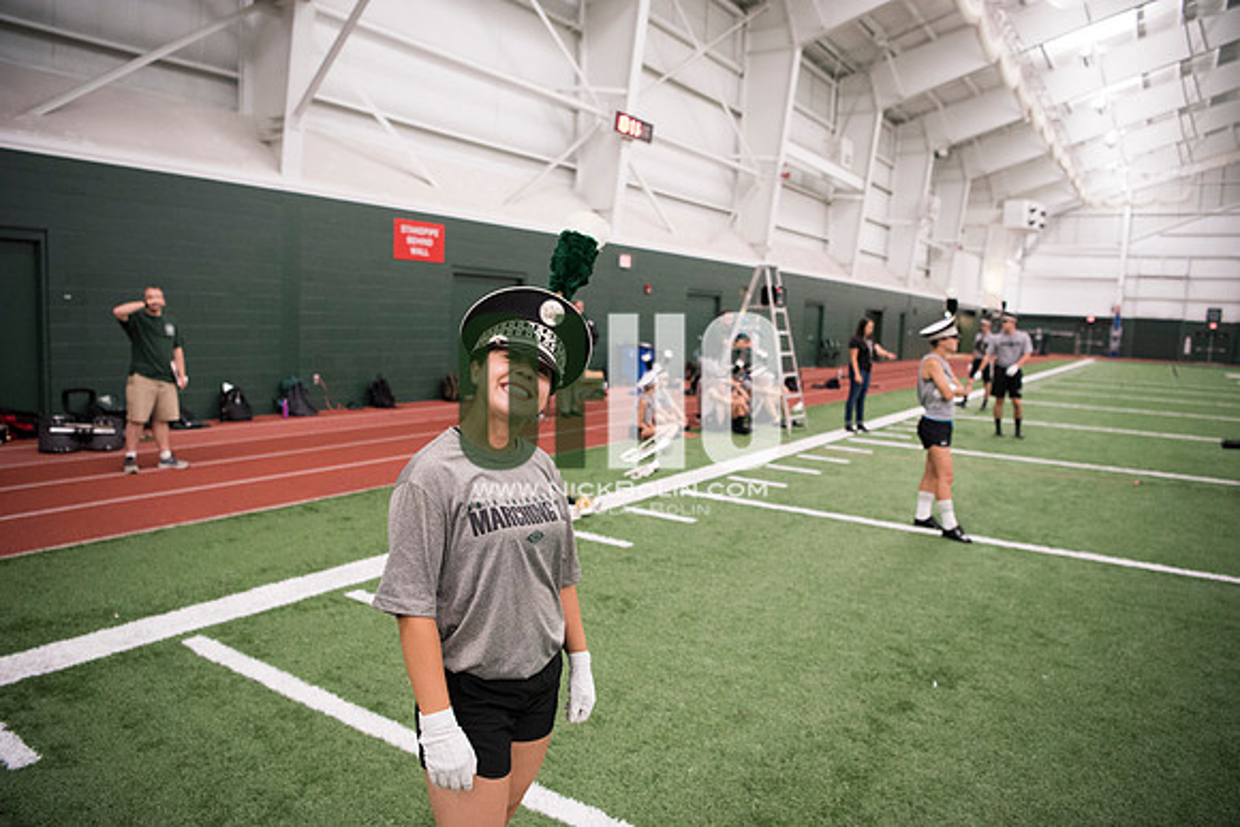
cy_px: 414
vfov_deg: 53.2
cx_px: 620
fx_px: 827
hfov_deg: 73.7
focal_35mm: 24
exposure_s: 1/200
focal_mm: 24
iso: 3200
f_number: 3.2
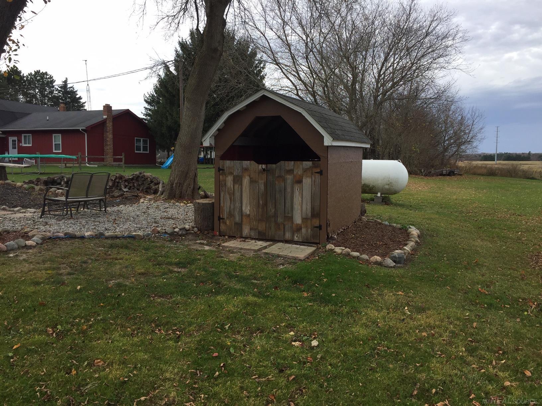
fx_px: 454
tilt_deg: -7.3
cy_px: 203
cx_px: 271
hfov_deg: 61.7
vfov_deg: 48.2
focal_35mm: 29
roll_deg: -0.6
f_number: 2.2
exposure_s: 1/964
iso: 32
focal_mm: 4.15
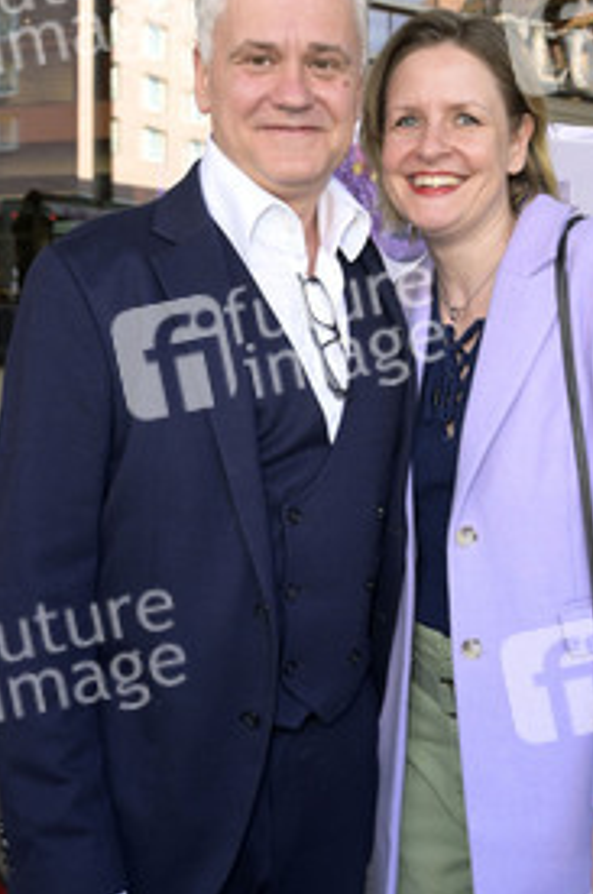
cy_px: 505
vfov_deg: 43.6
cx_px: 373
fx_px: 1116
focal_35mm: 45
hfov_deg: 29.6
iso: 500
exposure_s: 1/80
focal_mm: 31
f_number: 5.6
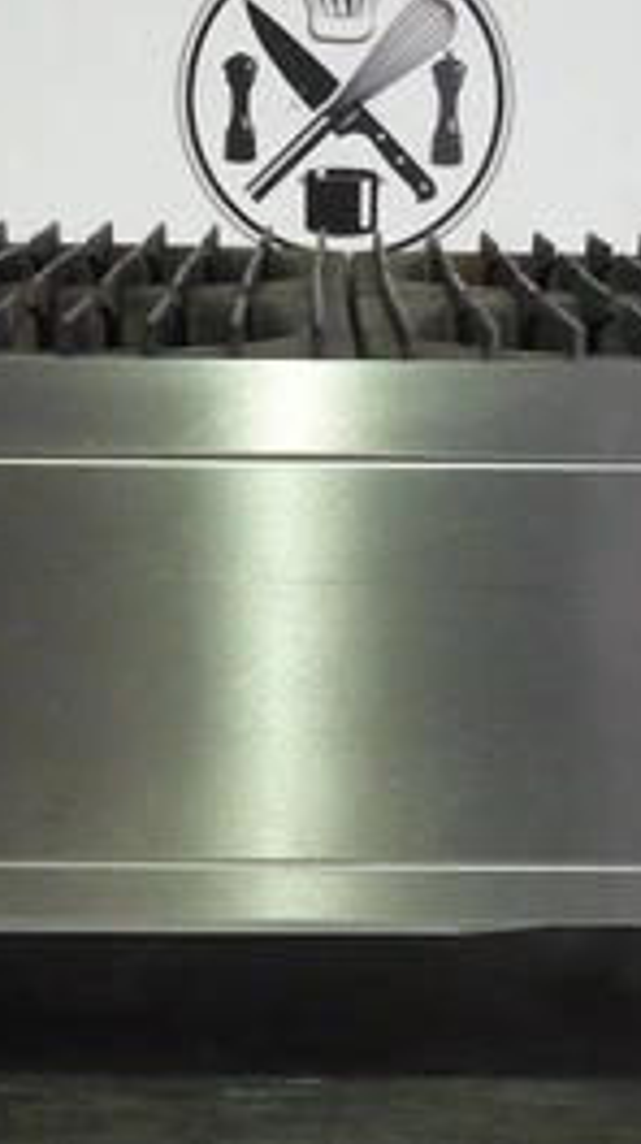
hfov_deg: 16.5
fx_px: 2211
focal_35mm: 73
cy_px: 572
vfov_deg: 29.0
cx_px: 355
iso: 4000
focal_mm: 16.86
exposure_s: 1/50
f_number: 11
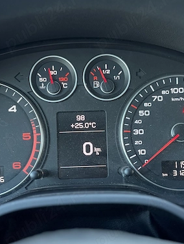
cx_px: 91
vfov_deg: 34.9
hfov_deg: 26.6
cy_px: 139
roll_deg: +2.6
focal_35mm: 55
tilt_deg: -16.4
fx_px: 389
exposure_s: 1/60
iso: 200
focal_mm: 5.96
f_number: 1.6
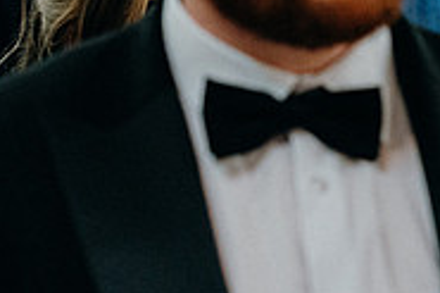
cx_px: 680
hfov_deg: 9.8
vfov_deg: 6.7
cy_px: 80
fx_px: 2491
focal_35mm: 204
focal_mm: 65
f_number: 3.5
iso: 5000
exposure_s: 1/160
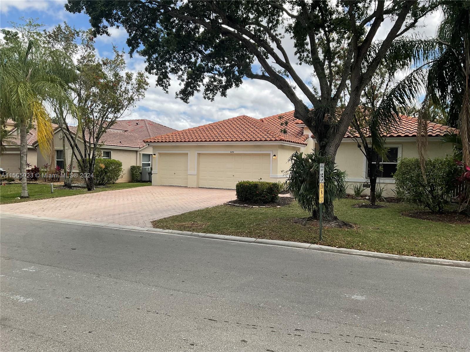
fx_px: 394
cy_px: 176
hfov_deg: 61.7
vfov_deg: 48.2
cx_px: 235
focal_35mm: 29
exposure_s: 1/556
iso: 16
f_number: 1.8
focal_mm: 3
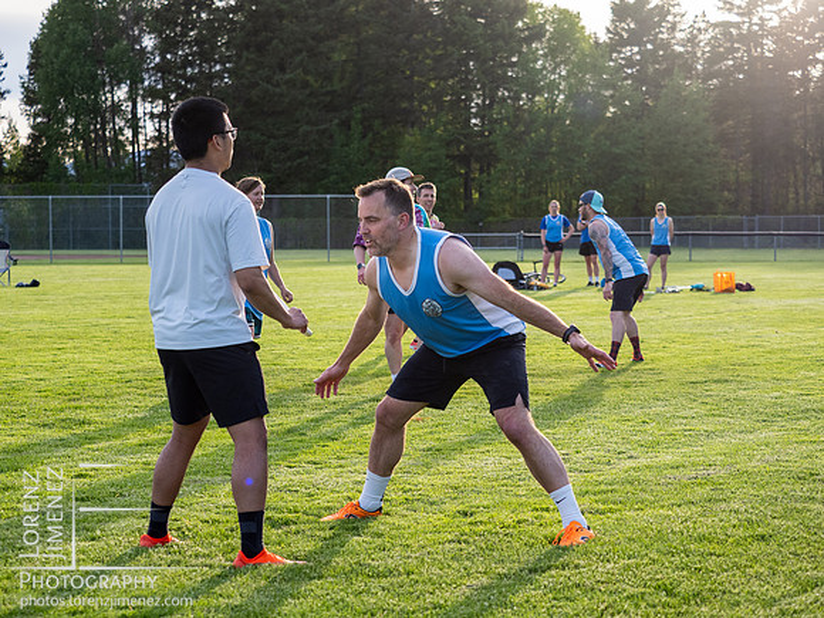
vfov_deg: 17.9
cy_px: 309
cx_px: 412
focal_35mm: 83
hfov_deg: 23.7
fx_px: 1967
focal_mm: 40
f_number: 2.8
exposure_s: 1/1000
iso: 400
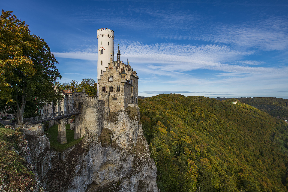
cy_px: 96
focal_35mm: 20
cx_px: 144
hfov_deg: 84.0
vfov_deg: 61.9
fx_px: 160
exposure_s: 1/125
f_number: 13
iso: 100
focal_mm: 20
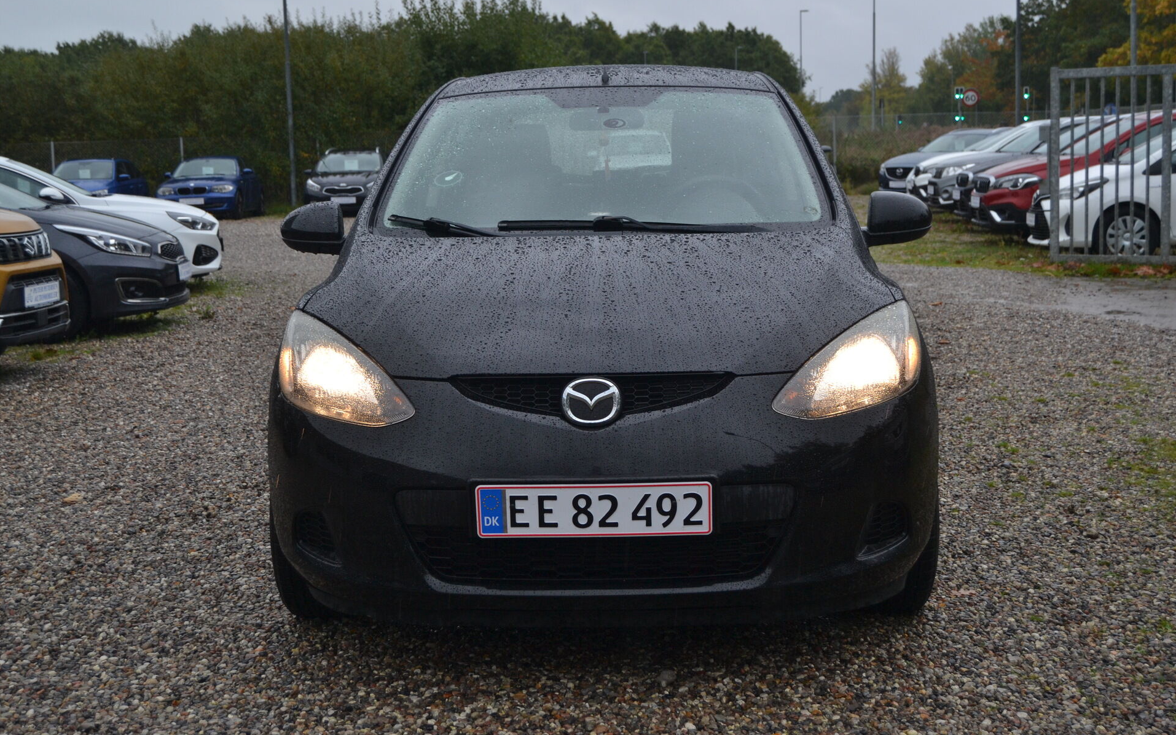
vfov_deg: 28.0
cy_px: 345
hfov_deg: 43.5
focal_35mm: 46
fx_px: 1474
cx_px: 589
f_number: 5.6
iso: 180
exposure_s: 1/125
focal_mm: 30
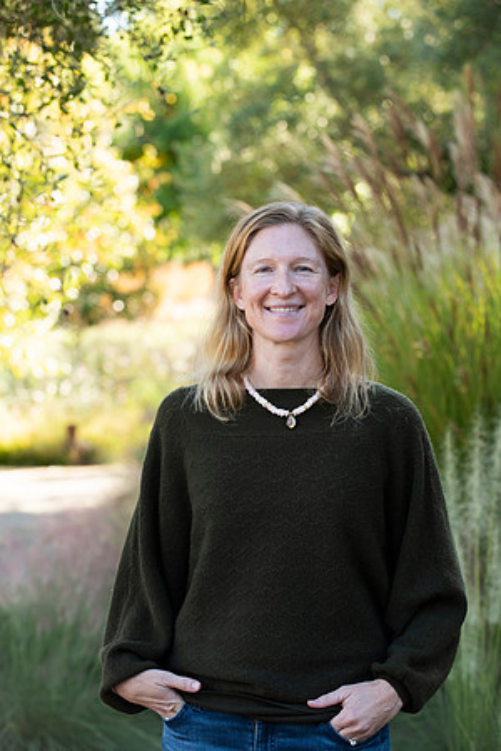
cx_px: 250
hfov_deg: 13.0
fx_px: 2192
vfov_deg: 19.5
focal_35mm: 105
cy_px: 376
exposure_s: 1/250
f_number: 5
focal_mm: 105
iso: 500
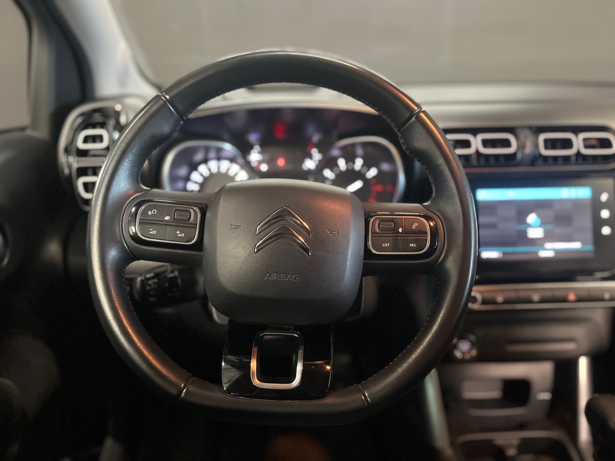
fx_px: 462
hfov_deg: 67.3
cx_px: 308
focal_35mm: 26
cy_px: 230
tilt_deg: -19.9
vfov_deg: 53.1
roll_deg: +0.9
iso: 640
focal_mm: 5.1
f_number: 1.6
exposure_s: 1/31
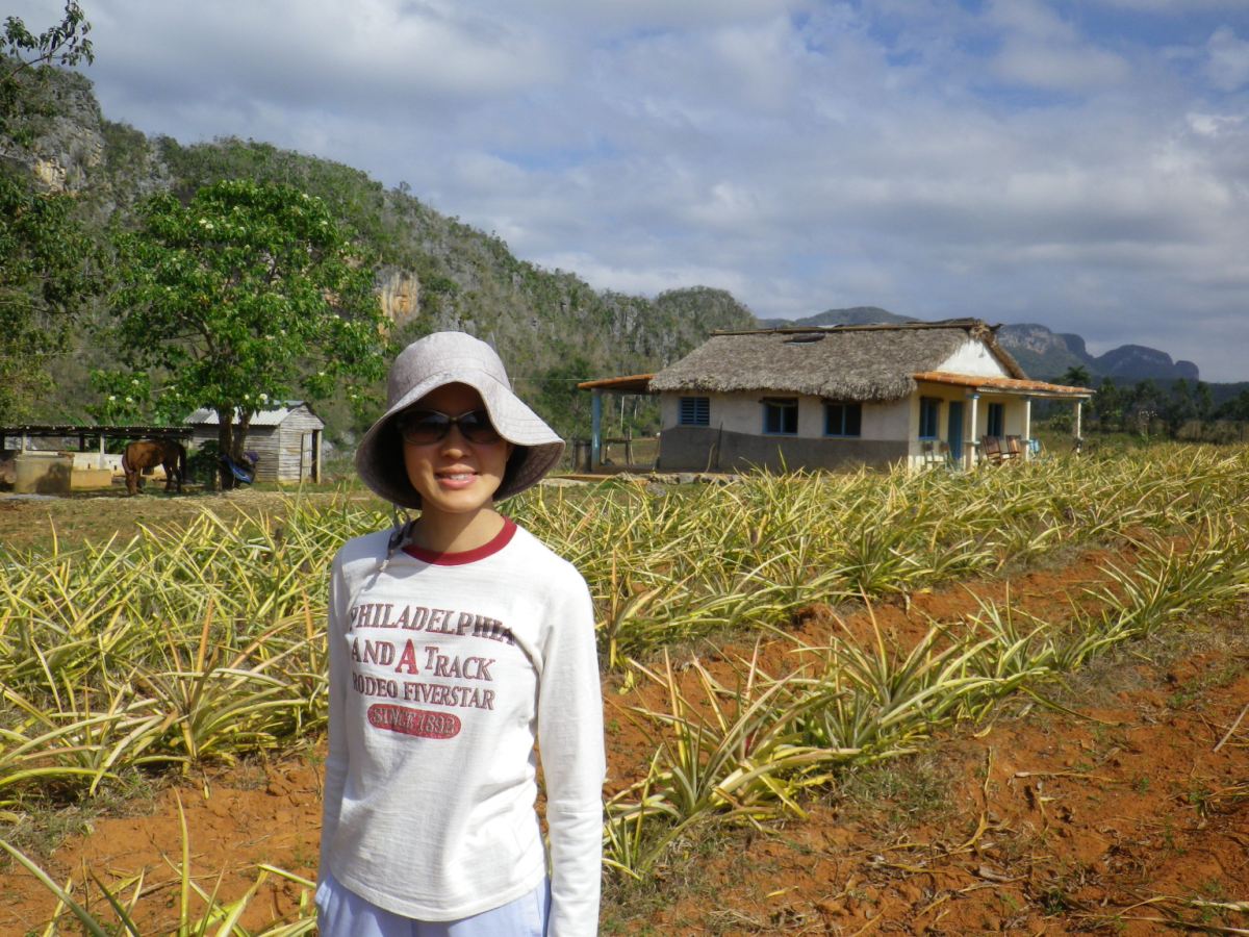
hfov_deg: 54.0
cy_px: 468
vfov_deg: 41.8
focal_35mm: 34
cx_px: 624
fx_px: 1227
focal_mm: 6.1
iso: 80
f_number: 9.2
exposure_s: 1/200
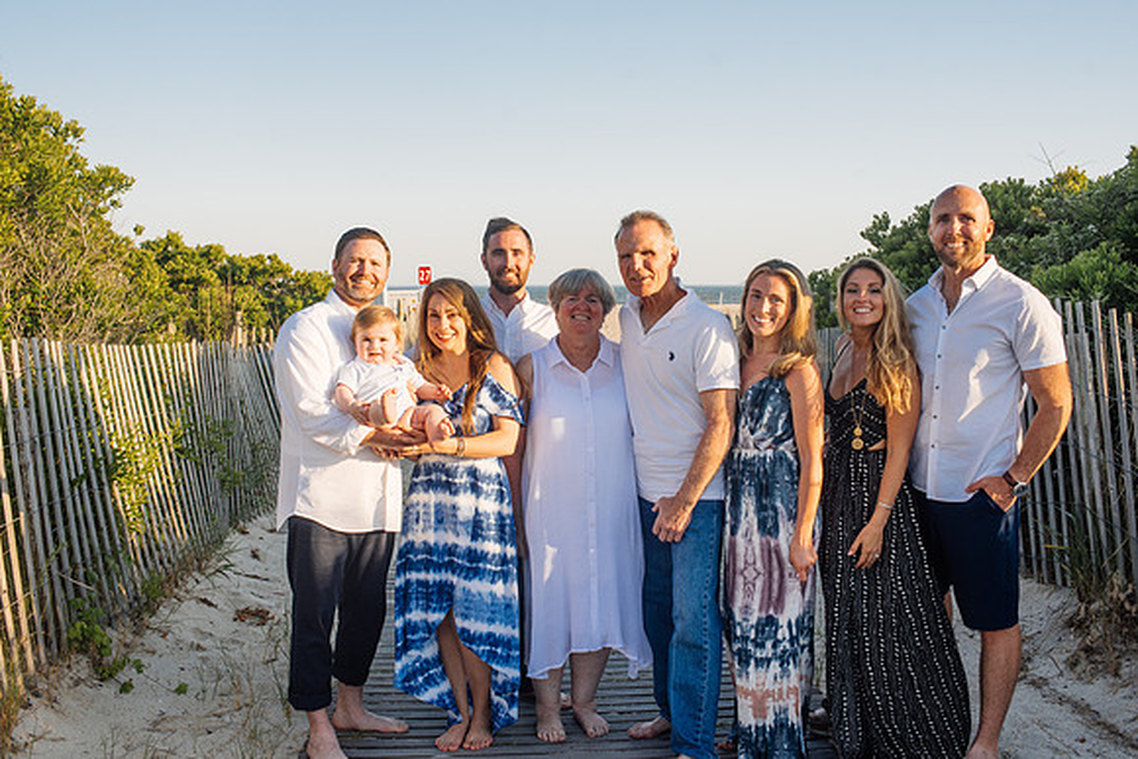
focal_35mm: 35
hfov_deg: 54.4
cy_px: 380
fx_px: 1107
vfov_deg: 37.9
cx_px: 569
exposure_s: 1/500
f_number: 5.6
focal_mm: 35
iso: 160
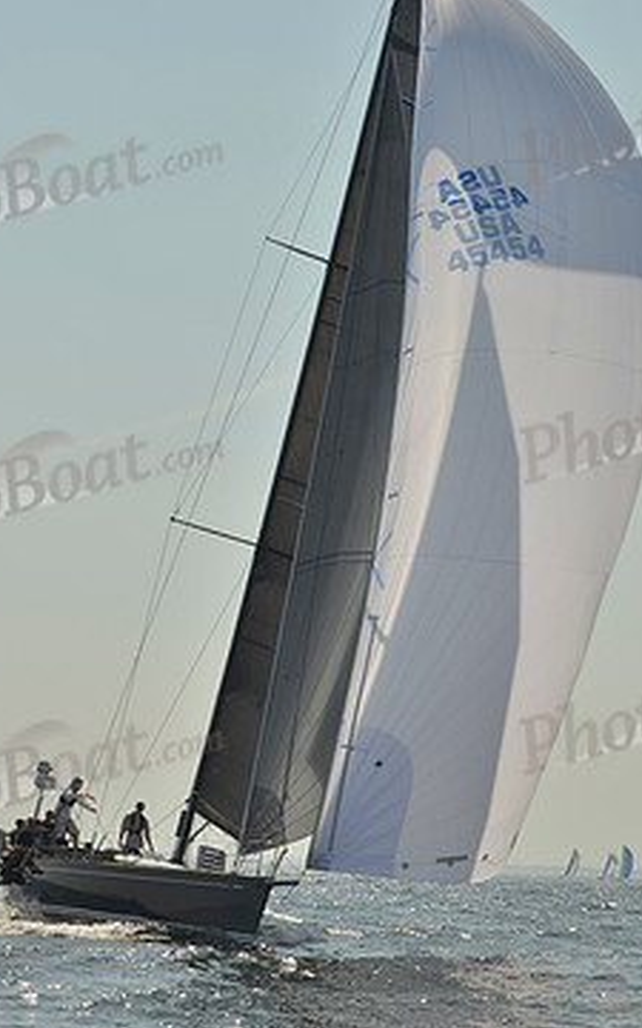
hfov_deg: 10.2
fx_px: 3583
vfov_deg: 16.3
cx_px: 372
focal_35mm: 128
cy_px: 303
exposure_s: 1/1600
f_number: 9
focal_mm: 78
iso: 200
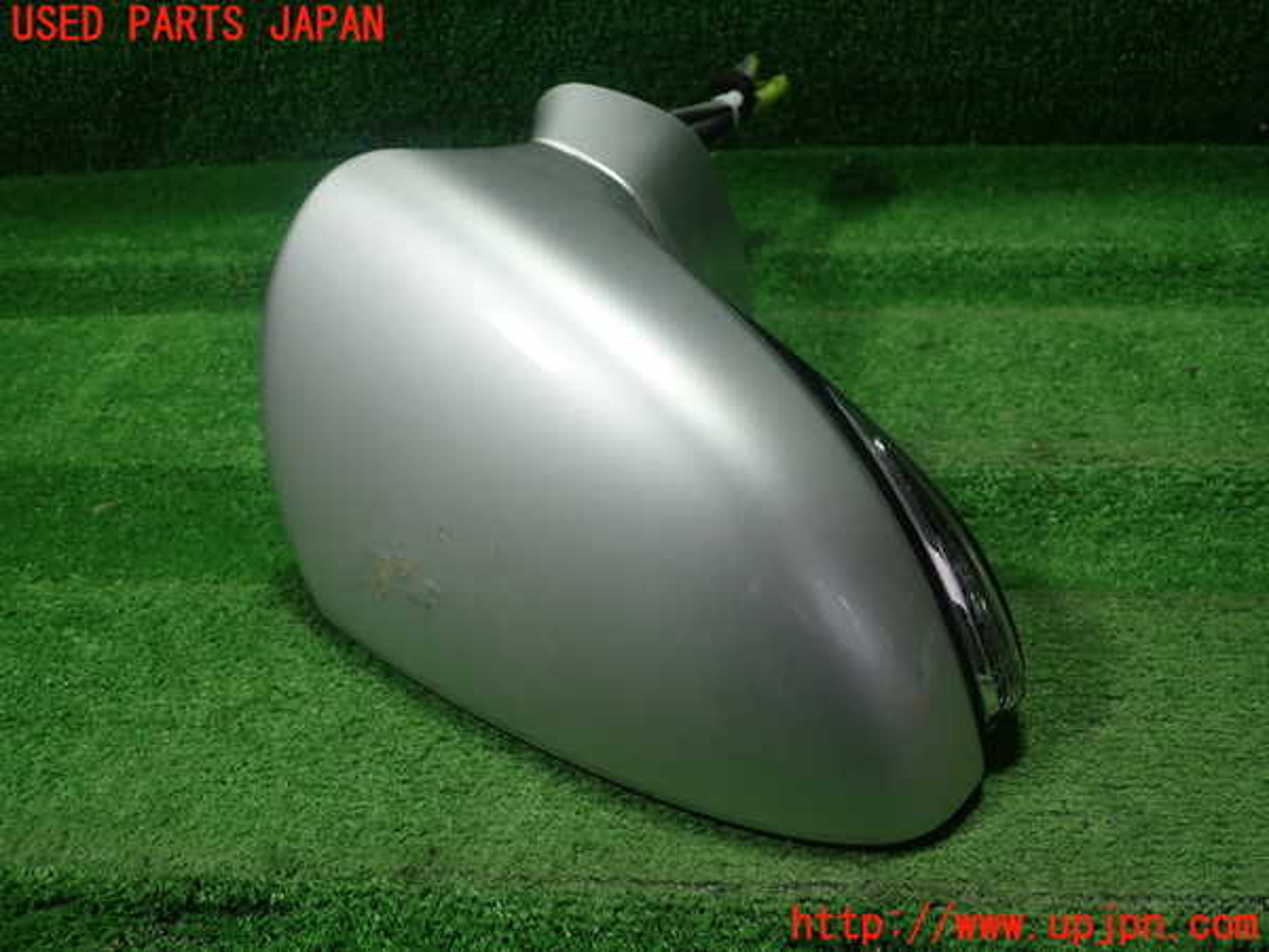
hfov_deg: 60.0
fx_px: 1100
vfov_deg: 46.8
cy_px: 476
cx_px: 634
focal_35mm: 30
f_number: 2.3
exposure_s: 1/125
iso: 200
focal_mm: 5.5
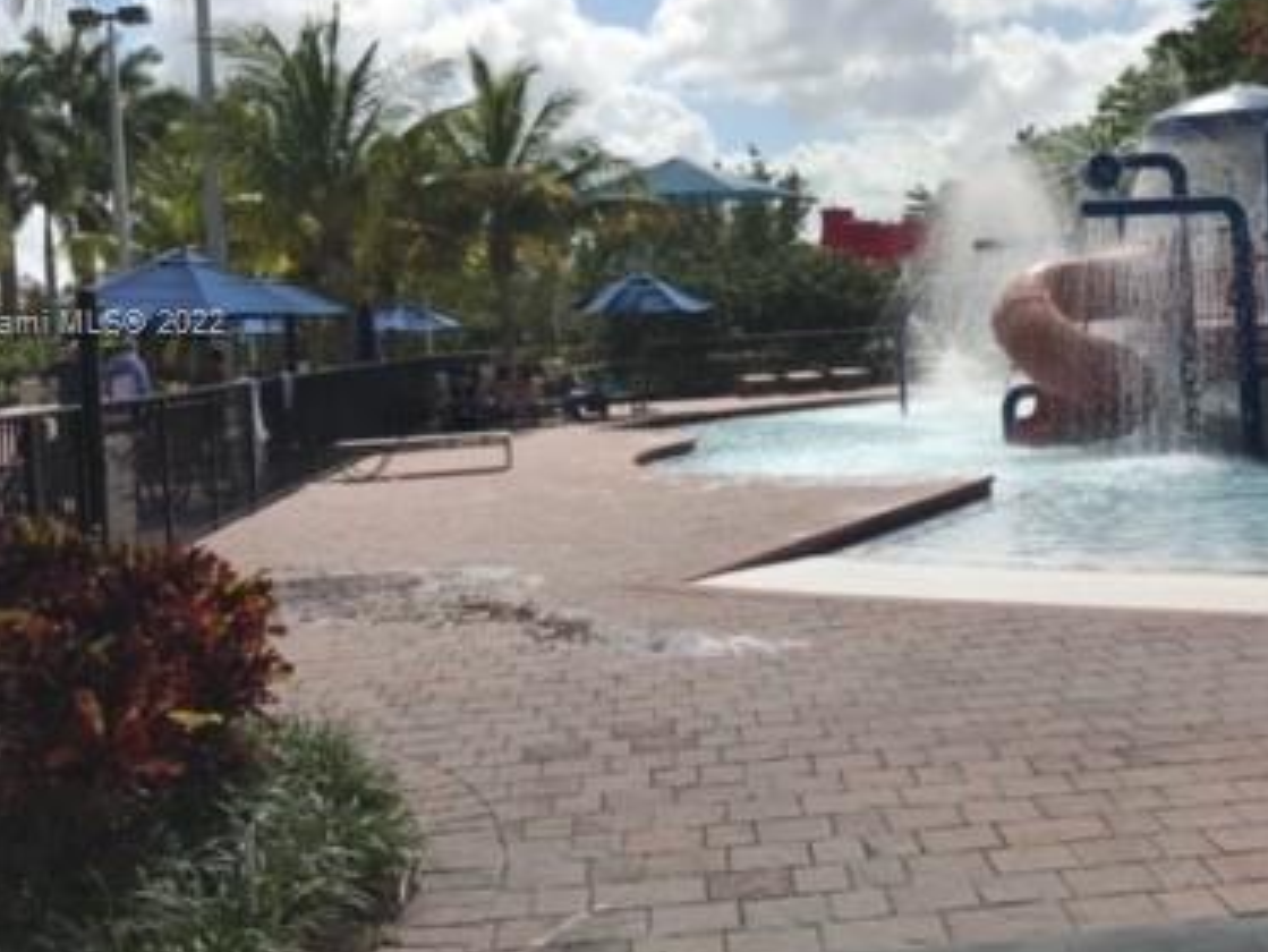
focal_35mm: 48
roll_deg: +4.7
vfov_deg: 30.1
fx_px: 1759
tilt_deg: -0.2
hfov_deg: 39.2
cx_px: 843
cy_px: 326
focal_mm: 3.99
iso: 20
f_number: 1.8
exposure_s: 1/6849
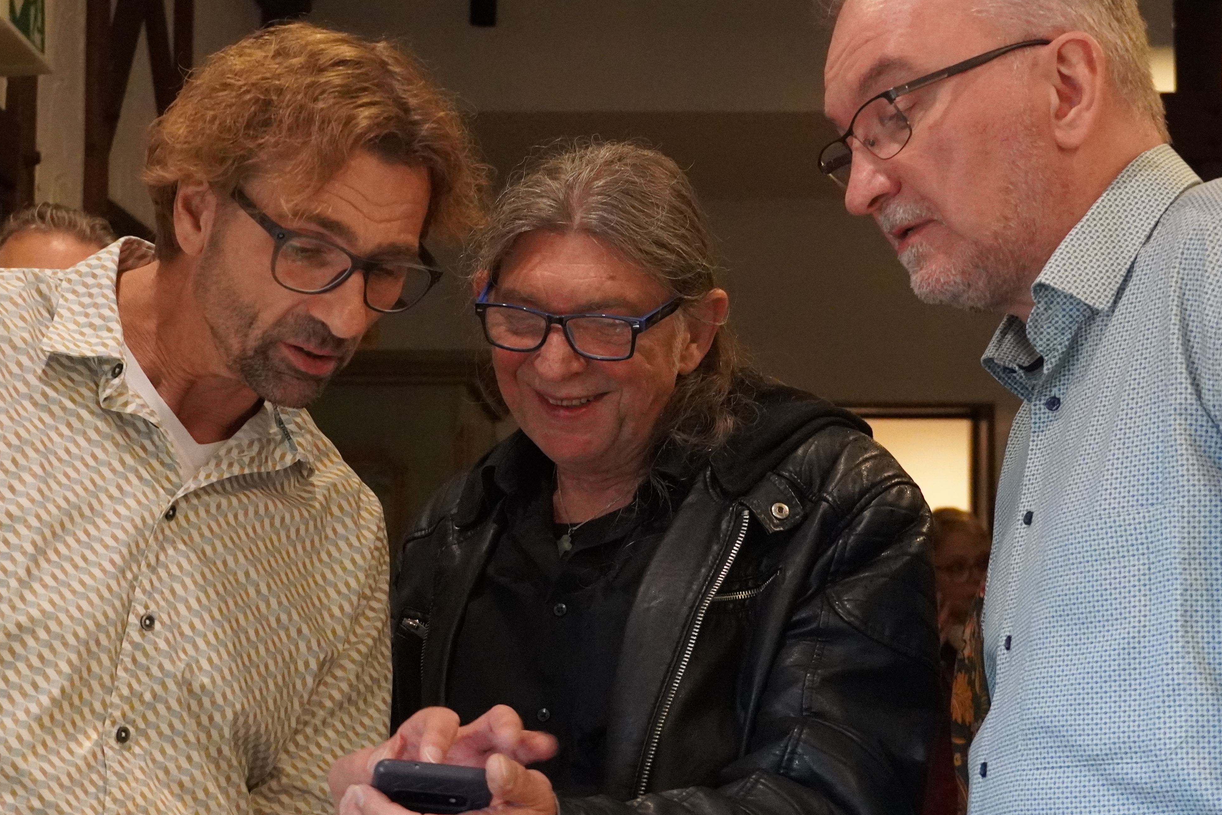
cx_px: 573
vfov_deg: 19.0
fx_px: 2436
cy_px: 435
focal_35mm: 72
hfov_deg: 28.2
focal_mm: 31
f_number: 4.5
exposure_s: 1/80
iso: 6400
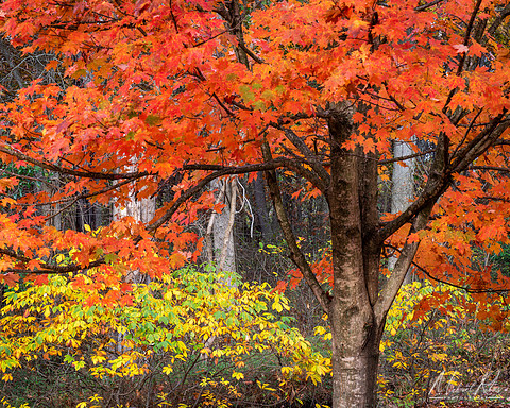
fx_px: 1796
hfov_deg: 16.1
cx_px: 204
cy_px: 203
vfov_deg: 13.0
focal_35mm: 119
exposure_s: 1/6
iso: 64
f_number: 13
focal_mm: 105
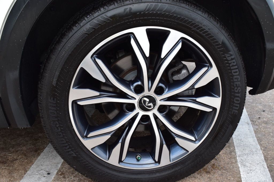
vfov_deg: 33.0
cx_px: 137
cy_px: 91
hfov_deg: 47.9
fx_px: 308
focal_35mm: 40
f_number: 7.1
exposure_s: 1/30
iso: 400
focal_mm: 27
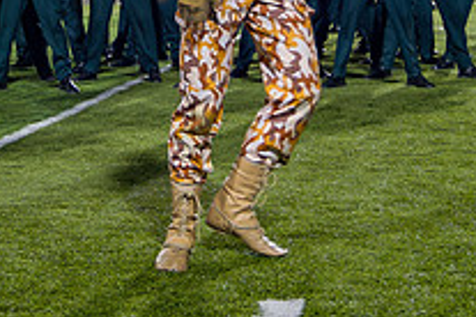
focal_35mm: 110
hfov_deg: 18.6
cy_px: -93
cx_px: 249
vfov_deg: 12.1
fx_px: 1454
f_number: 4
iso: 1100
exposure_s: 1/160
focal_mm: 35
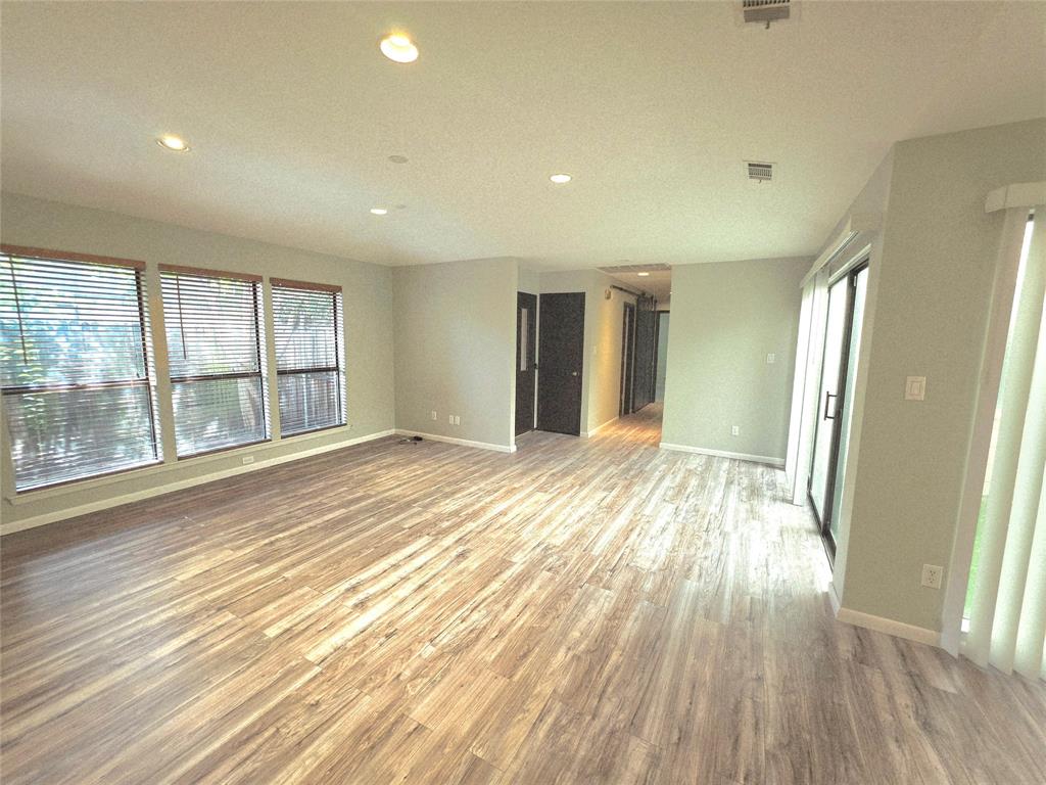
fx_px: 393
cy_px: 392
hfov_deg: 106.2
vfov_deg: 89.9
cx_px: 523
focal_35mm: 13
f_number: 1.9
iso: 125
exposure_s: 1/120
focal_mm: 2.2
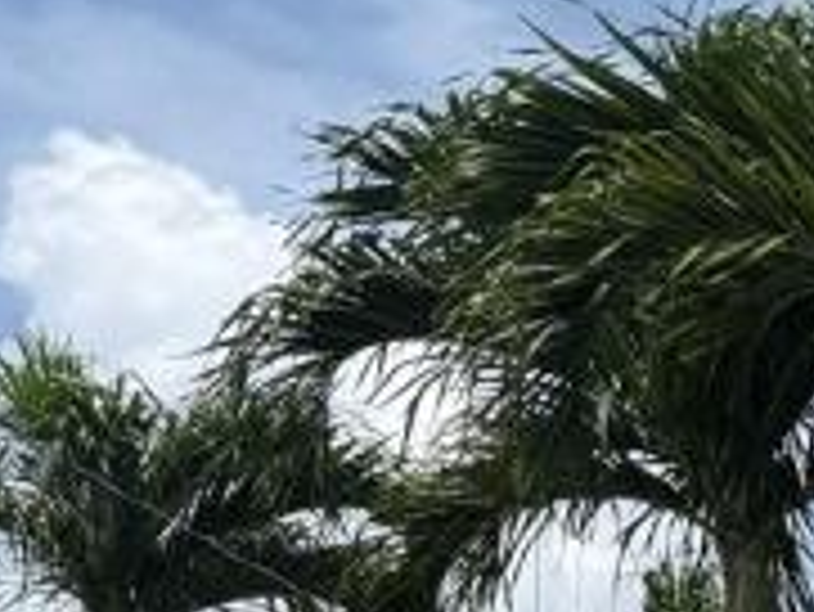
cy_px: 940
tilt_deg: +9.6
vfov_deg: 11.2
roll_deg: -1.2
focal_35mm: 127
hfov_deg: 13.3
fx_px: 2988
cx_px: 1632
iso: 80
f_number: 1.78
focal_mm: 6.76
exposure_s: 1/6711
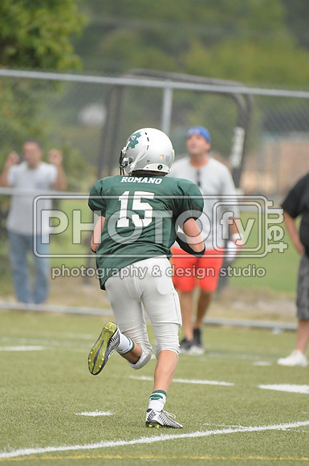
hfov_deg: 2.8
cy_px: 233
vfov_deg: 4.2
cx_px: 154
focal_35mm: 495
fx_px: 6392
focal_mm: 330
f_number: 4
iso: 1600
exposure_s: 1/2000
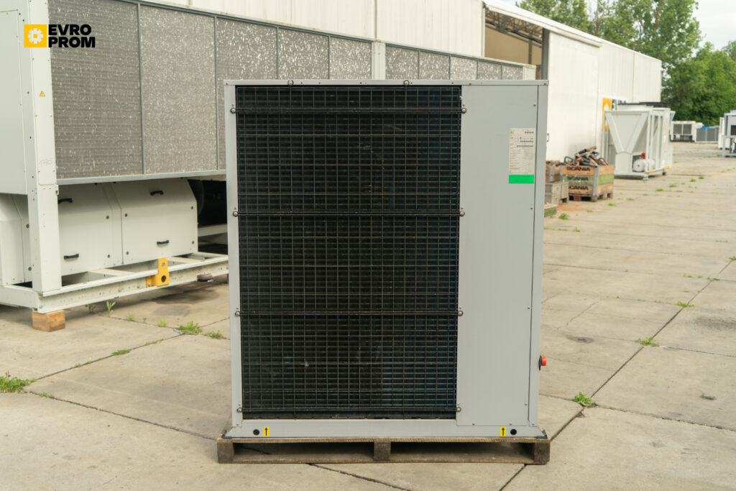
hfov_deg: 50.7
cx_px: 368
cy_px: 246
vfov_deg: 35.1
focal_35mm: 38
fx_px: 777
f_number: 4
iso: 250
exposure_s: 1/500
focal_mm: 38
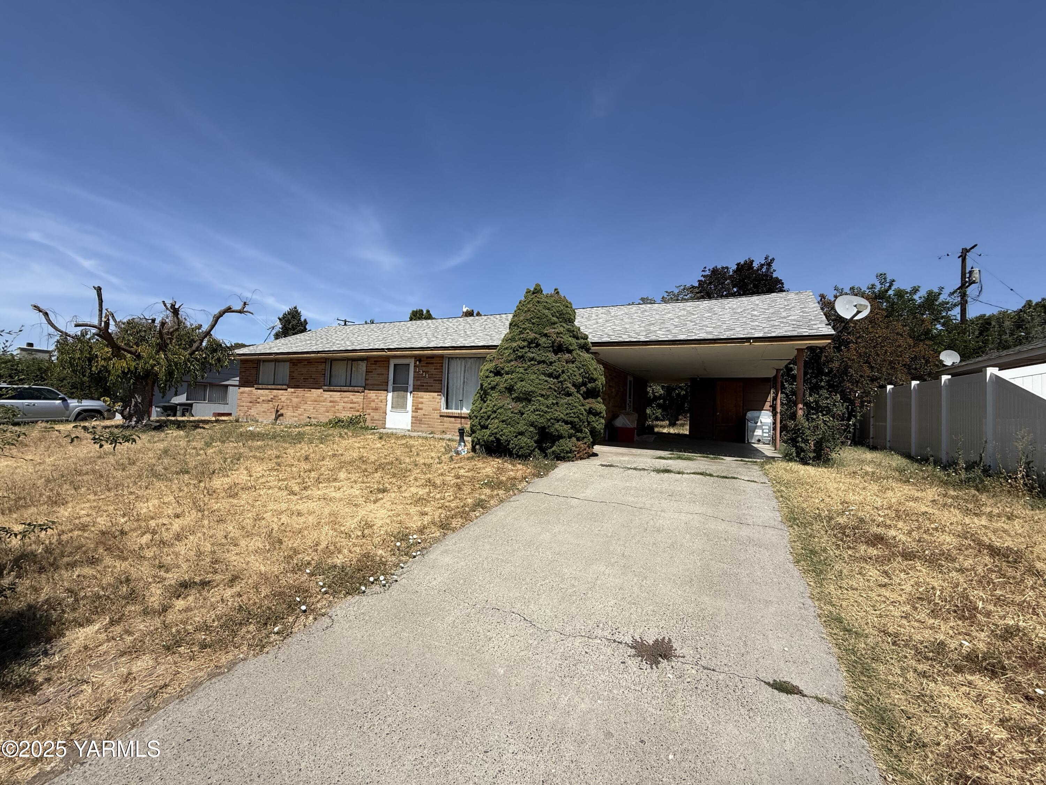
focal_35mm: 14
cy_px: 392
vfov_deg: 85.7
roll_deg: -2.5
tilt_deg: +3.2
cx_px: 523
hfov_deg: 102.1
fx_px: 423
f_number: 2.2
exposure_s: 1/2717
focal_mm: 2.22
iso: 50
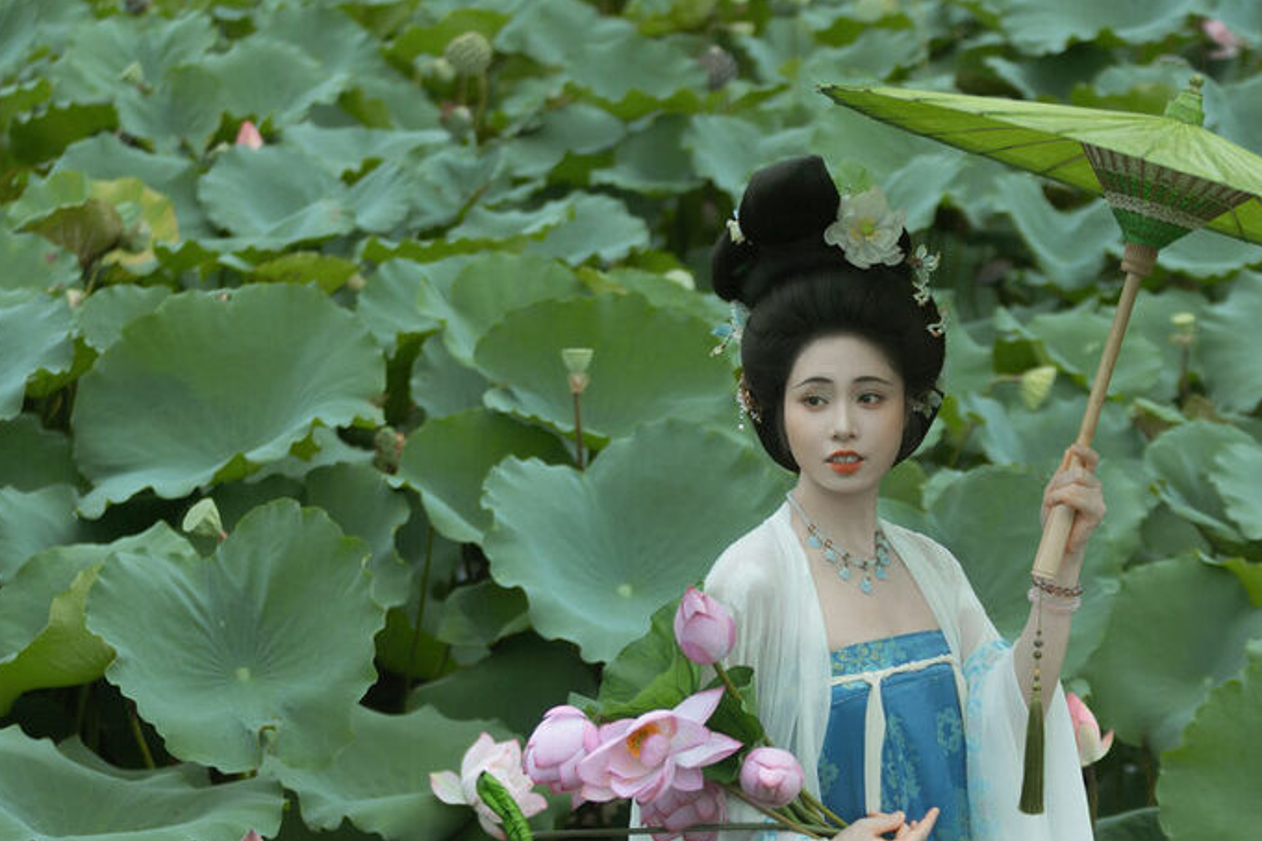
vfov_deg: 12.6
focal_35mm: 108
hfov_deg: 18.9
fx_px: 3786
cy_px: 624
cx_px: 562
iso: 100
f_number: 2.8
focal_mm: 70
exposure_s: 1/640
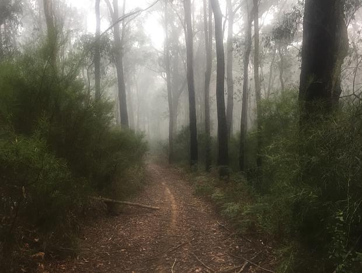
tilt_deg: -7.9
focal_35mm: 29
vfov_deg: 48.3
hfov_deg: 61.6
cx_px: 181
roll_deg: +2.7
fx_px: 304
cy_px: 136
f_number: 2.2
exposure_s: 1/33
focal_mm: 4.15
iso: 64
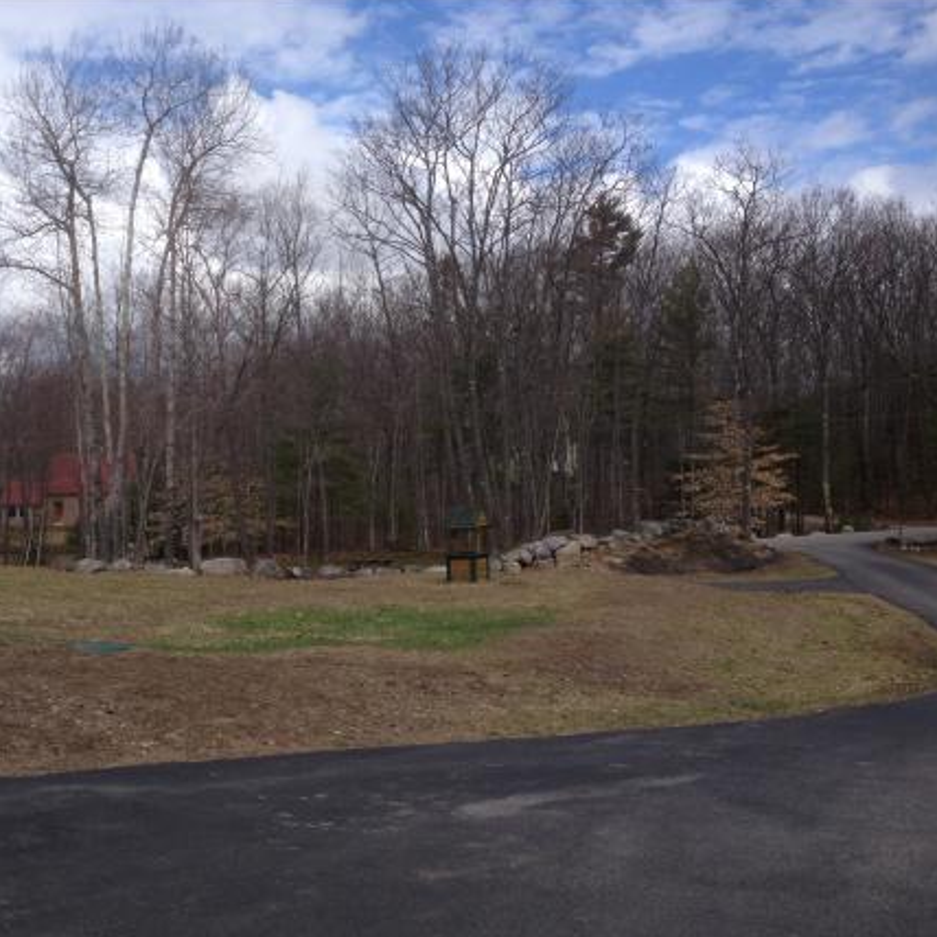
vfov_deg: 40.0
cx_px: 350
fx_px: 1286
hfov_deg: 39.8
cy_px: 468
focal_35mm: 42
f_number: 2.4
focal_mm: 4.28
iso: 50
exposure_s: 1/1783
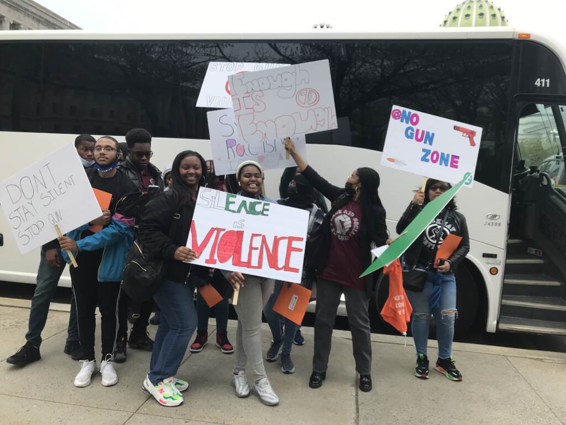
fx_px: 458
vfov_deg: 49.7
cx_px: 283
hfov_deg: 63.4
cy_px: 212
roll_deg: -3.6
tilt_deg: -6.6
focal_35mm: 28
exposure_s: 1/833
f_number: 1.8
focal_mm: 3.99
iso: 20
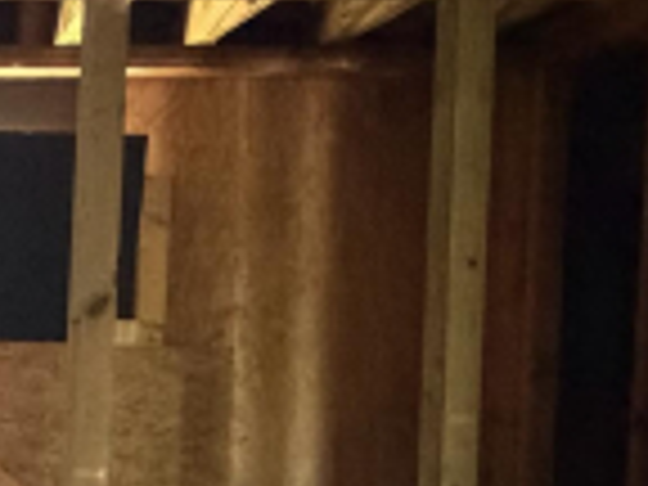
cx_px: -443
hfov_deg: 21.9
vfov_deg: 21.5
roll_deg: -0.6
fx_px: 1217
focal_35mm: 65
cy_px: 526
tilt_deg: -3.7
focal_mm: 2.22
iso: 1250
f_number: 2.2
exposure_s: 1/52
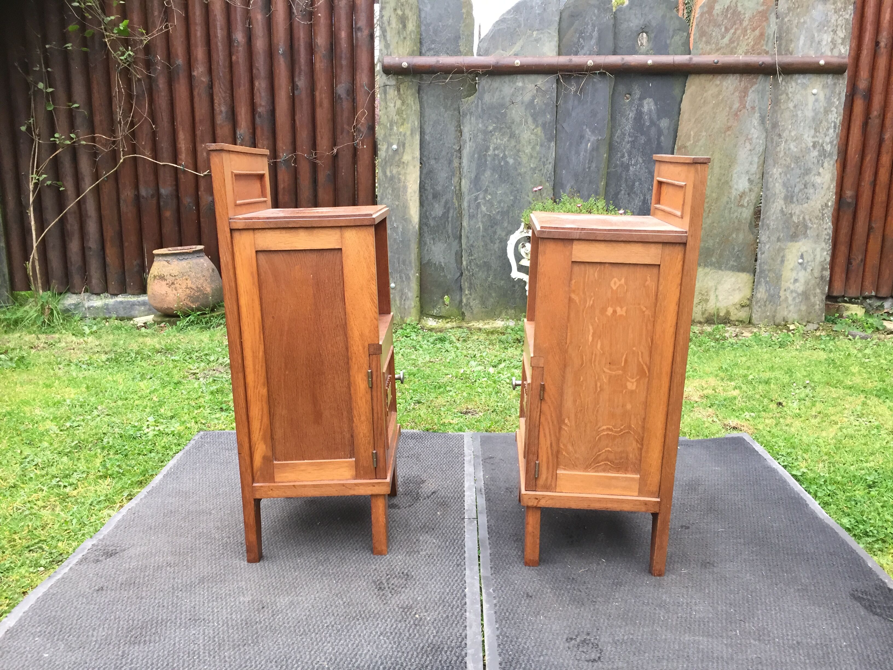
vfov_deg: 48.2
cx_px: 446
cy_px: 335
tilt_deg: -13.4
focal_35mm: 29
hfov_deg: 61.7
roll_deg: -1.1
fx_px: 748
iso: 50
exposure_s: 1/33
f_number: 2.2
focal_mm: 4.15
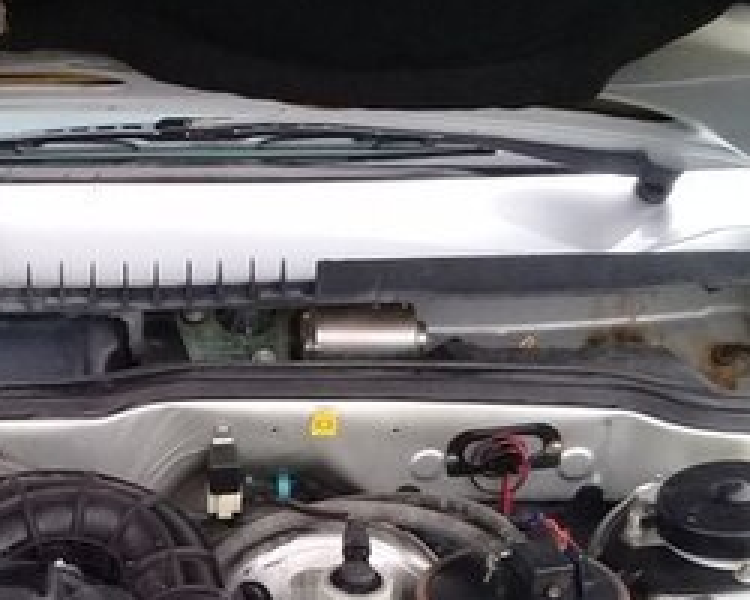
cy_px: 632
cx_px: 42
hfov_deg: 23.1
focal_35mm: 80
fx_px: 1776
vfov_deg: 18.6
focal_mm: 3.3
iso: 64
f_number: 2.2
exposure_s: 1/50
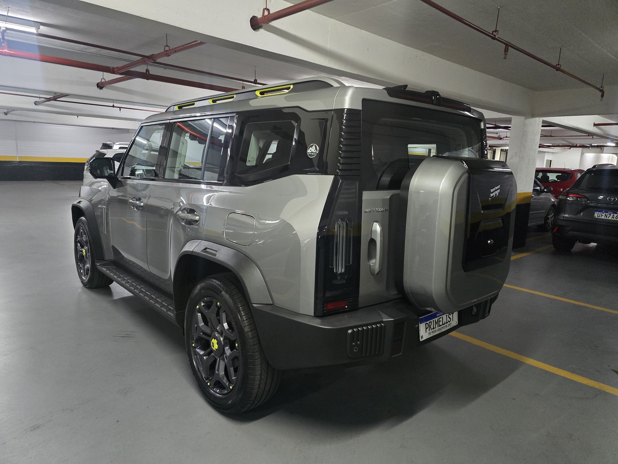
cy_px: 232
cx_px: 309
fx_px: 411
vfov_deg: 58.9
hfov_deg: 73.9
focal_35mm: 23
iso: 2000
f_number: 1.7
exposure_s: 1/60
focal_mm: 6.3
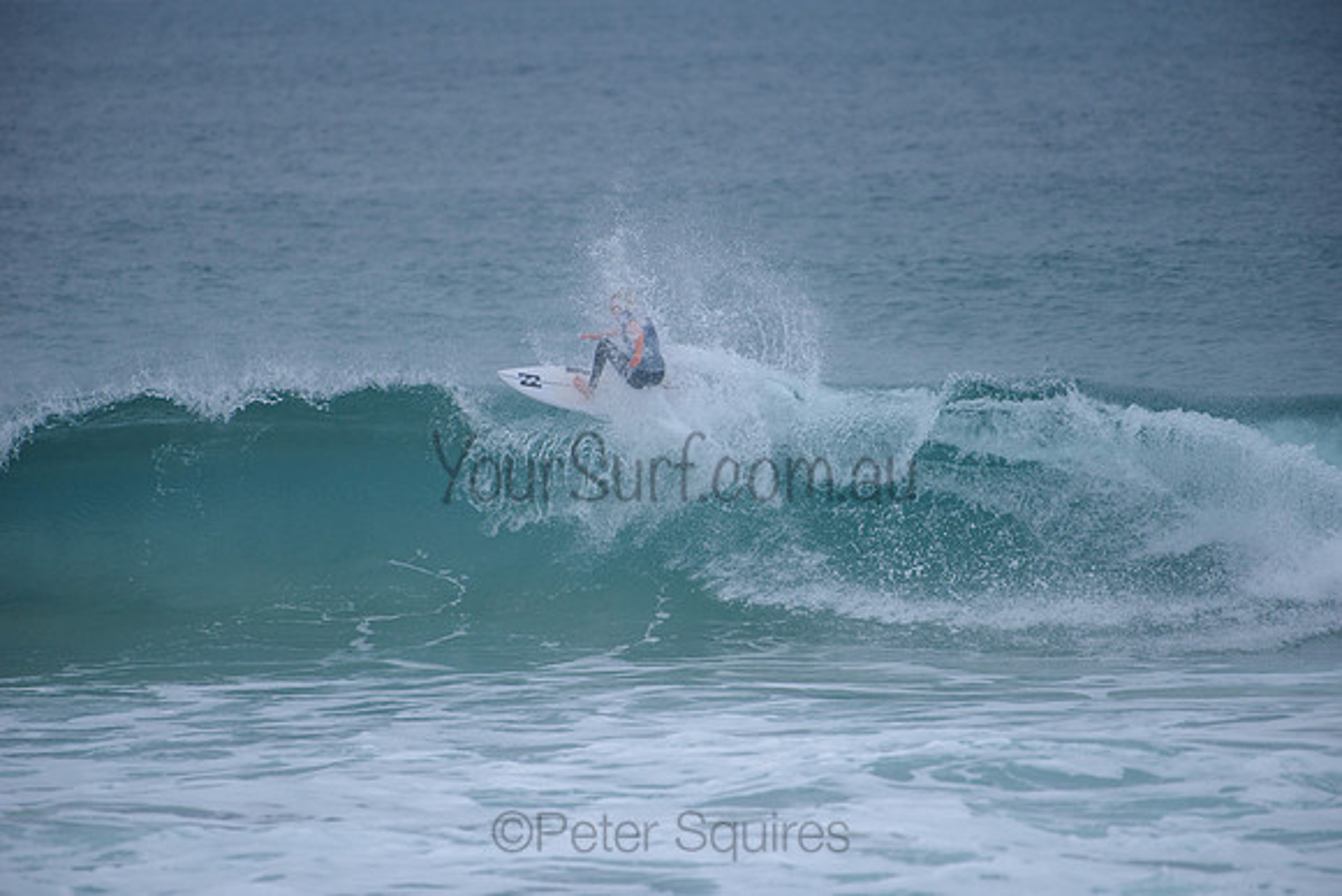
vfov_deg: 2.8
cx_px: 671
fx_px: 18642
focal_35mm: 500
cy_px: 448
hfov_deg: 4.1
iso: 280
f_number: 5.6
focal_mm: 500
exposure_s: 1/2000
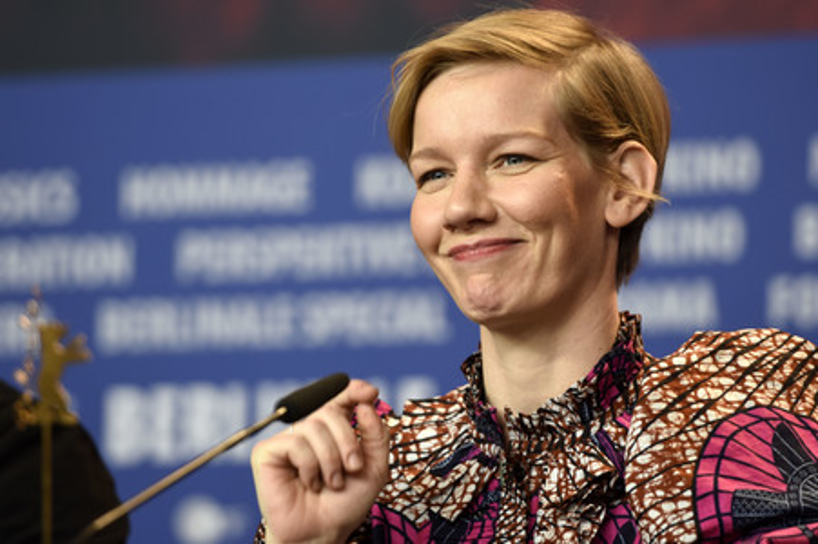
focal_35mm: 292
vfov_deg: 4.7
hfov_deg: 7.0
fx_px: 6641
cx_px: 409
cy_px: 272
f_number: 3.2
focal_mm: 195
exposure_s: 1/320
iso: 640
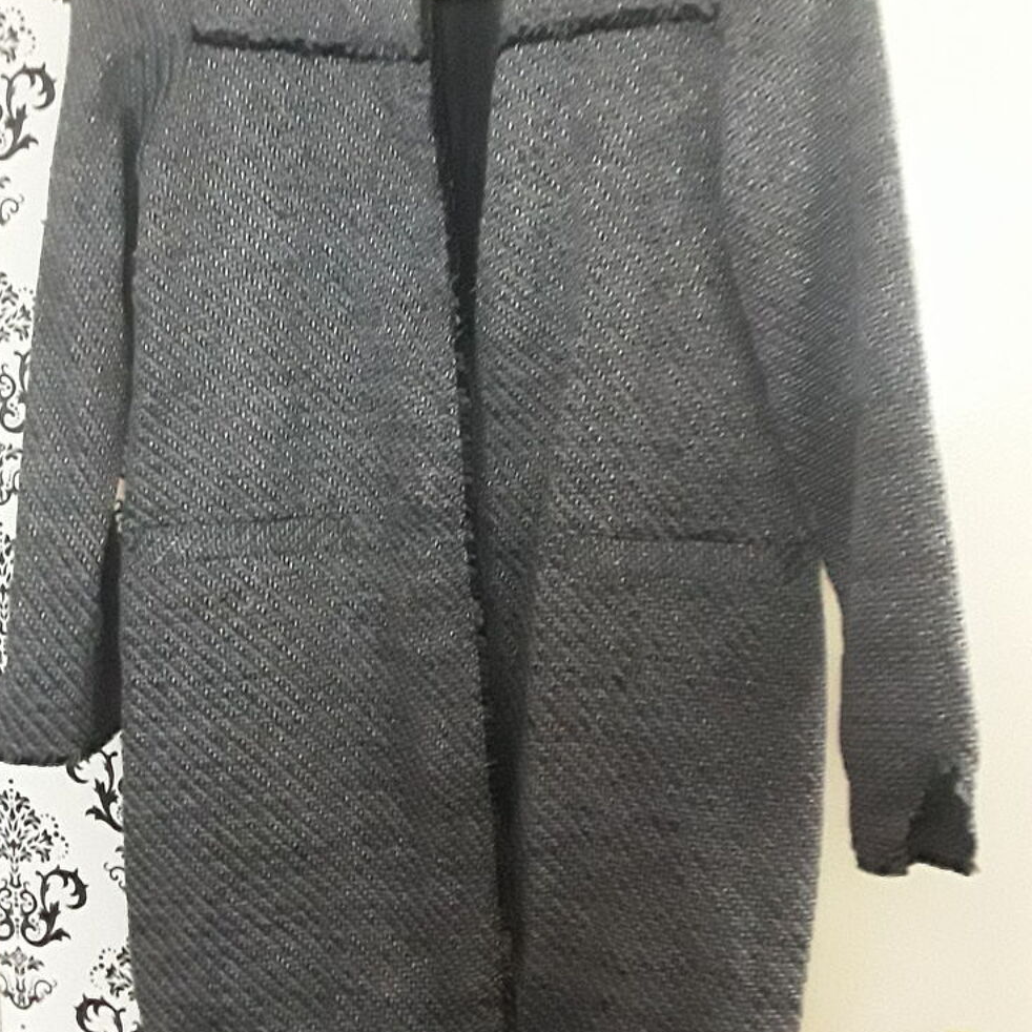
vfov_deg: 45.8
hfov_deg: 46.0
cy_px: 420
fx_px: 1214
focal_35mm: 36
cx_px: 515
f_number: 1.9
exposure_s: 1/17
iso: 1000
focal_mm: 2.2
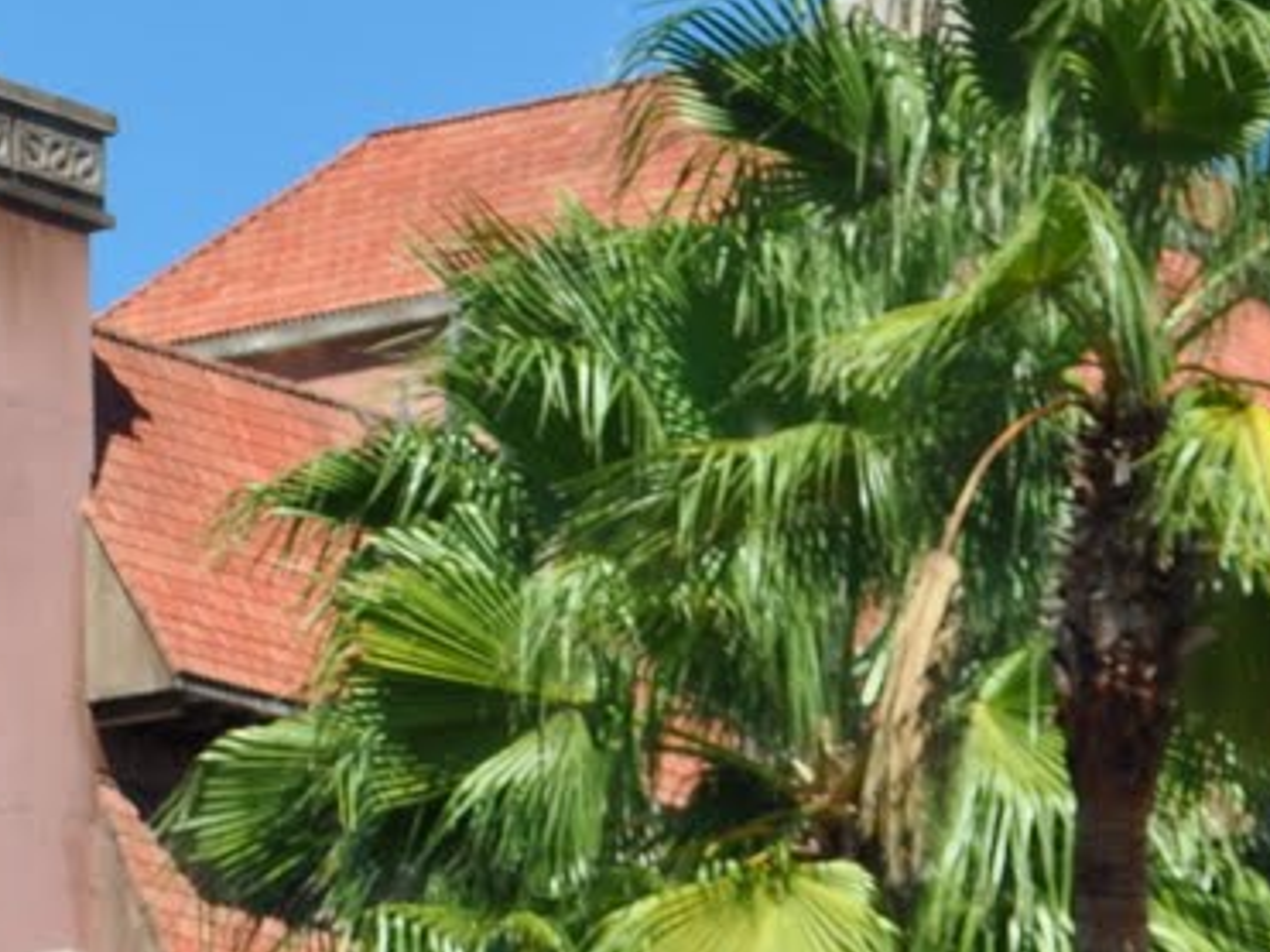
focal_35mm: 286
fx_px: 10489
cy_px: -348
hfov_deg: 6.7
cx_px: -1308
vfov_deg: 5.2
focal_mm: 46
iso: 200
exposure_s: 1/320
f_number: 9
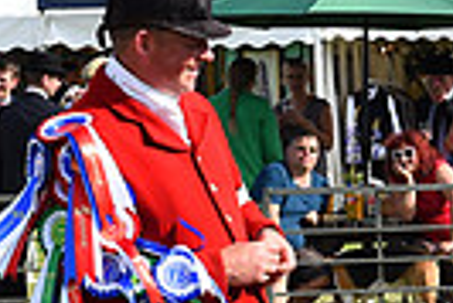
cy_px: 272
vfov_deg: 6.3
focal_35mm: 218
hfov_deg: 8.9
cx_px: 869
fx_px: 2746
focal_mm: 50
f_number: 10
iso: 800
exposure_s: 1/1250
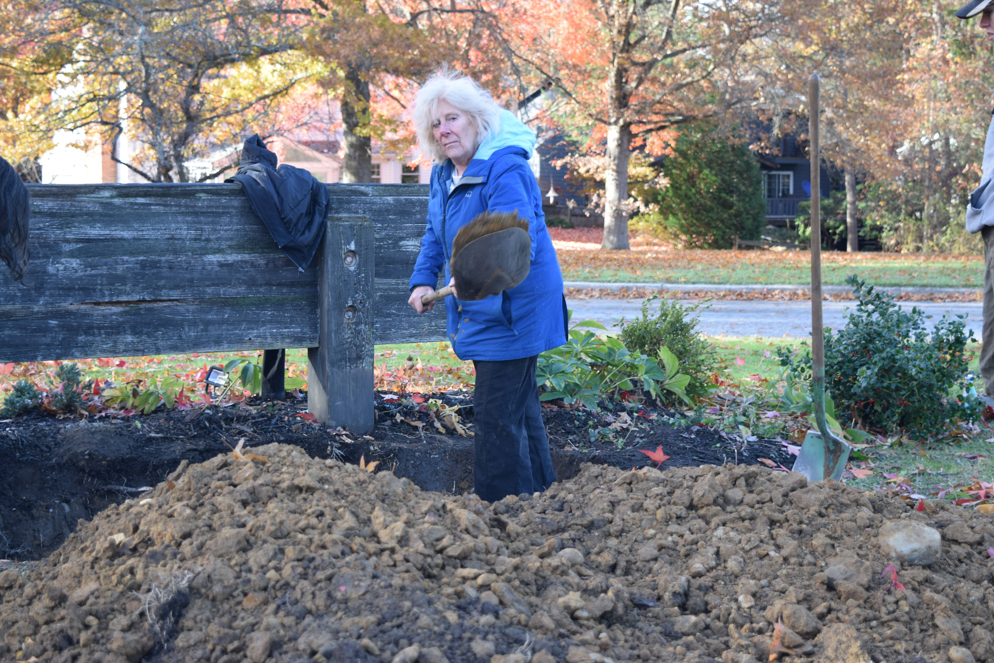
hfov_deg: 33.4
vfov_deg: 22.6
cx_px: 497
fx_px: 1657
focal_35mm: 60
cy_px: 332
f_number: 5.6
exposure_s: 1/125
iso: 400
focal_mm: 40
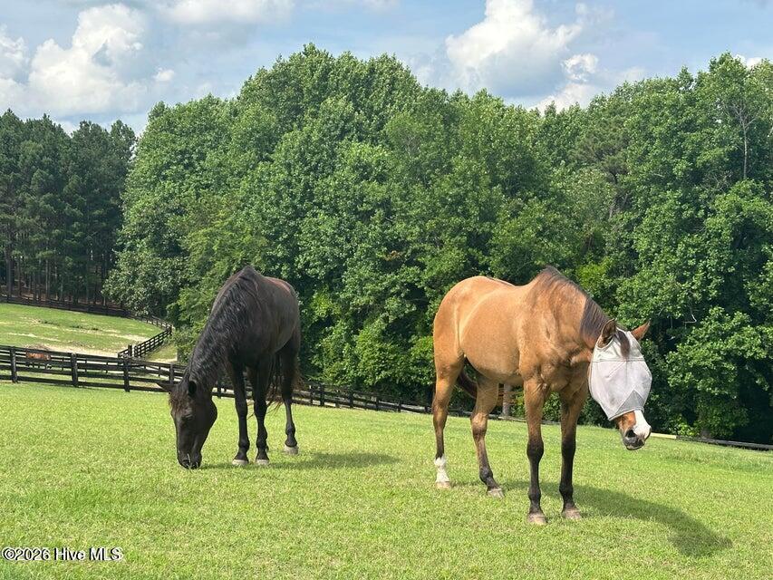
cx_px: 386
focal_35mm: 48
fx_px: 1072
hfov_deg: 39.7
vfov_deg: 30.3
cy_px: 290
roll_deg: -0.7
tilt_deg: -2.7
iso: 64
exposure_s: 1/2358
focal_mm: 6.86
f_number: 1.78
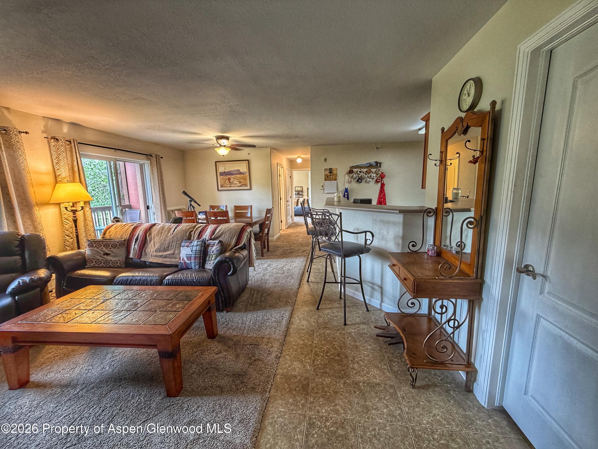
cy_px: 224
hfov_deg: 102.1
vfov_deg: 85.7
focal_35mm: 14
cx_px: 299
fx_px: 242
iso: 320
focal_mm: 2.22
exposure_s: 1/60
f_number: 2.2
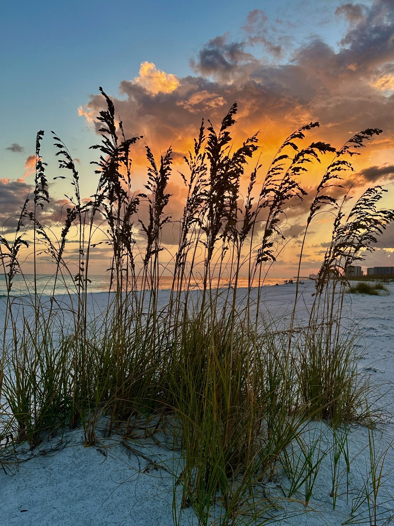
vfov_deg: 71.6
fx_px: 364
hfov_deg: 56.8
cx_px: 197
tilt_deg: +2.2
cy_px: 263
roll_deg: -1.7
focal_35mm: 24
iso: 80
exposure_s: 1/426
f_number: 1.78
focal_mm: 6.86
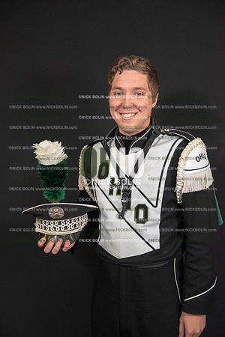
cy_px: 168
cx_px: 112
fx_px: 375
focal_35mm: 40
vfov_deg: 48.5
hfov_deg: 33.4
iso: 2000
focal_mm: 40
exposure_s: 1/400
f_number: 5.6
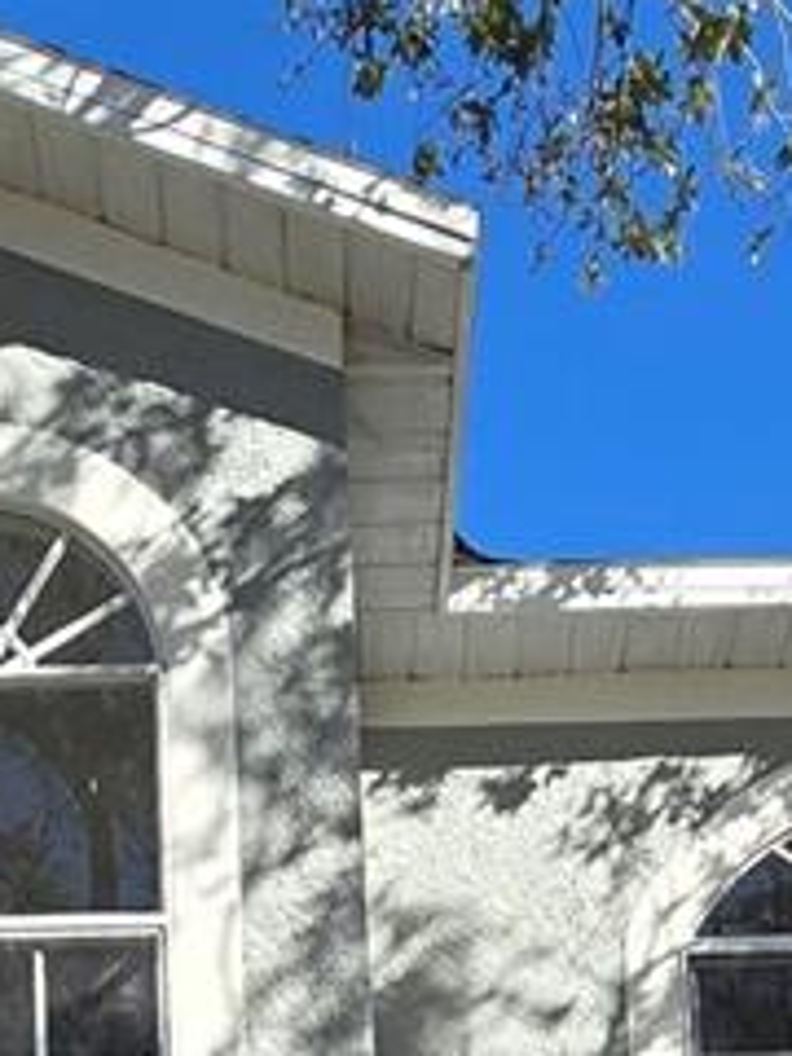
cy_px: 1901
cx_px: 392
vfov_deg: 20.7
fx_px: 1983
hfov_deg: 22.6
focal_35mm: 65
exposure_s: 1/1148
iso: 50
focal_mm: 2.2
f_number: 2.2
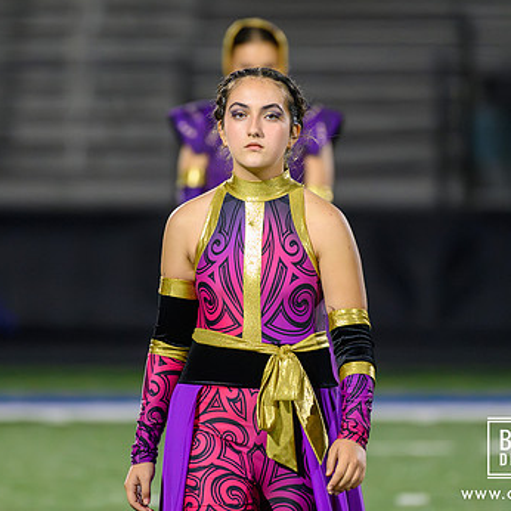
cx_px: 230
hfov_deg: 2.5
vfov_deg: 2.5
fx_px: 11891
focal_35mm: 712
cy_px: 241
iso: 12800
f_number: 5.6
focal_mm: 500
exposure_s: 1/640
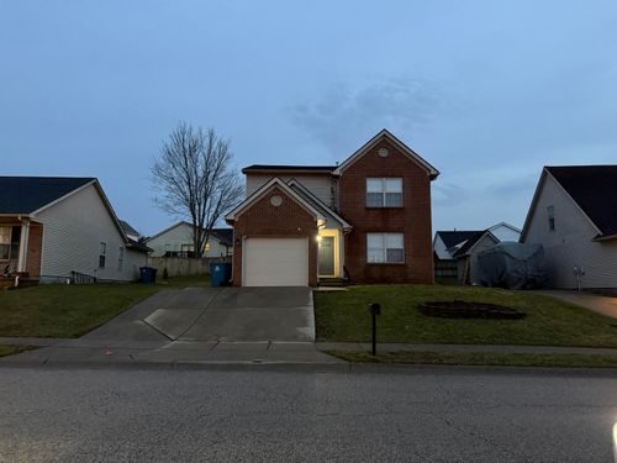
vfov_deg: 56.8
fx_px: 428
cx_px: 308
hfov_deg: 71.6
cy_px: 232
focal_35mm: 24
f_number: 1.78
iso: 1000
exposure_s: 1/30
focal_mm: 6.76
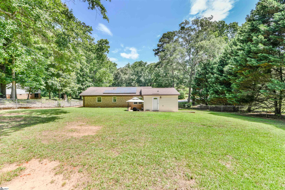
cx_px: 142
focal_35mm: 14
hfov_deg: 104.3
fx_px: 111
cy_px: 95
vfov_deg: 81.2
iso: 400
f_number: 8
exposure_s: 1/400
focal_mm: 14
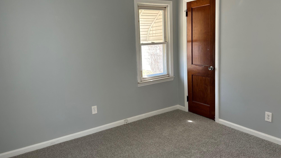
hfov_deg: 66.1
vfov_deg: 40.1
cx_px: 139
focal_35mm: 29
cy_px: 68
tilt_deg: -7.8
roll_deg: +2.7
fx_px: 216
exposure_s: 1/121
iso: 80
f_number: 1.5
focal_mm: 5.7
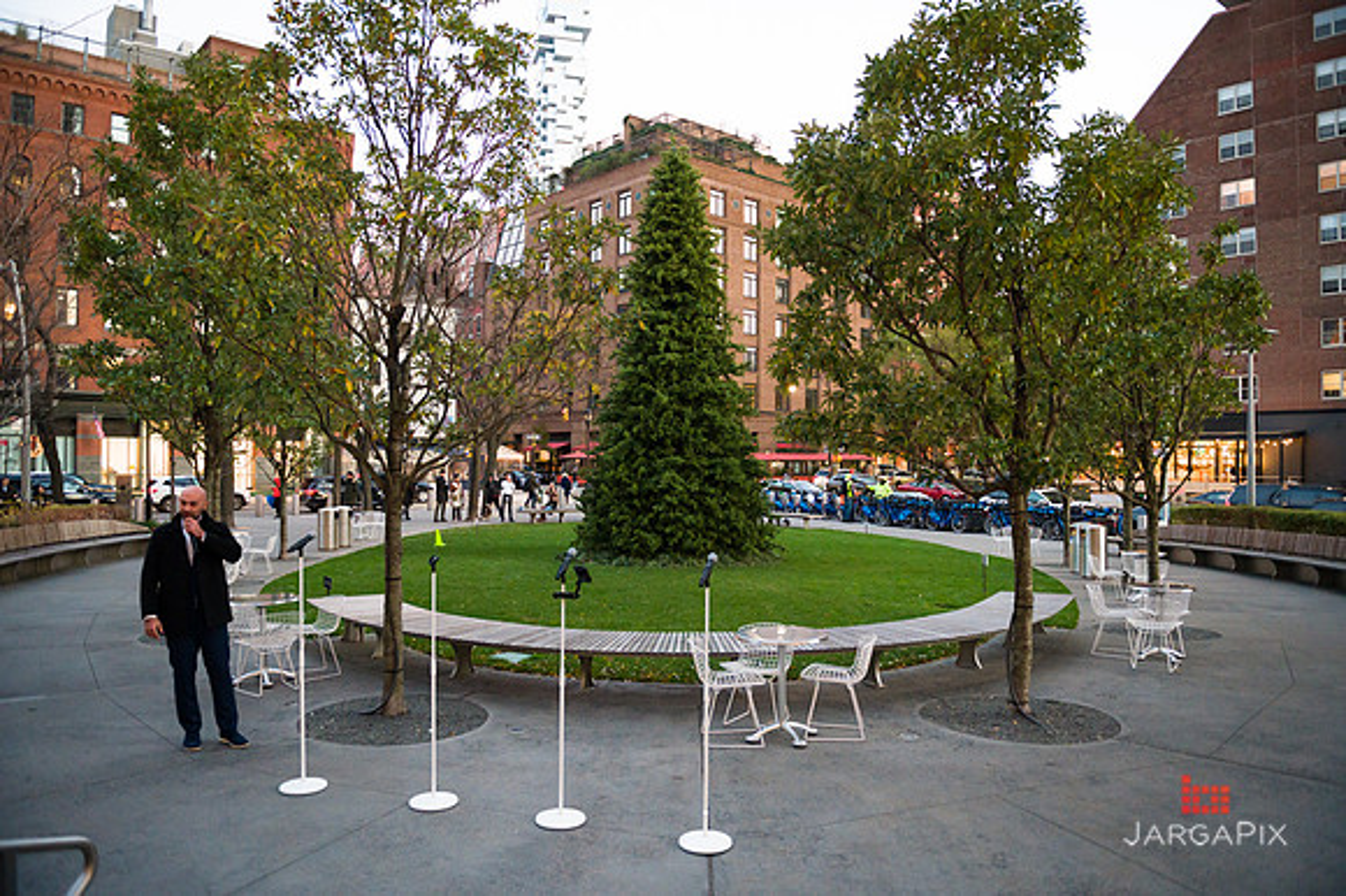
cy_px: 448
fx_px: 897
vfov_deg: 53.1
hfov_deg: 73.8
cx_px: 673
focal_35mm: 24
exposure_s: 1/200
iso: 1600
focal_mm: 24
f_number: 4
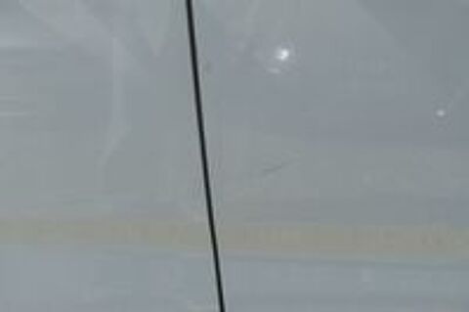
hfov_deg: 50.7
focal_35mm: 38
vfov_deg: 35.0
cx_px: 234
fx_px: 495
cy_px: 156
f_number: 3.1
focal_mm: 13.7
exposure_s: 1/1000
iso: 125
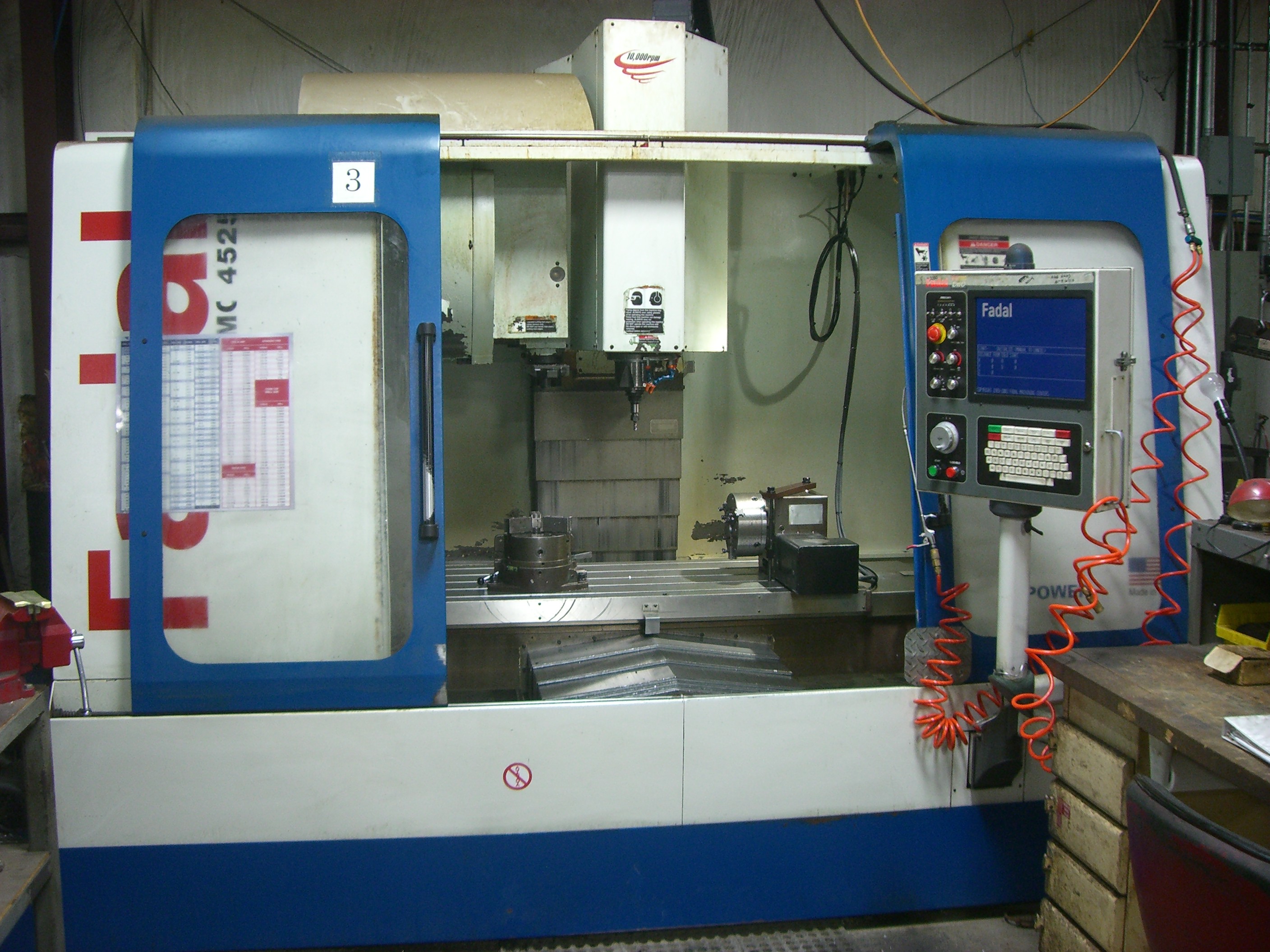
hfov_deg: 49.0
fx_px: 1394
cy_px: 476
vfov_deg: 37.7
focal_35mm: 38
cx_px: 635
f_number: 2.7
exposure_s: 1/15
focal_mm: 6.2
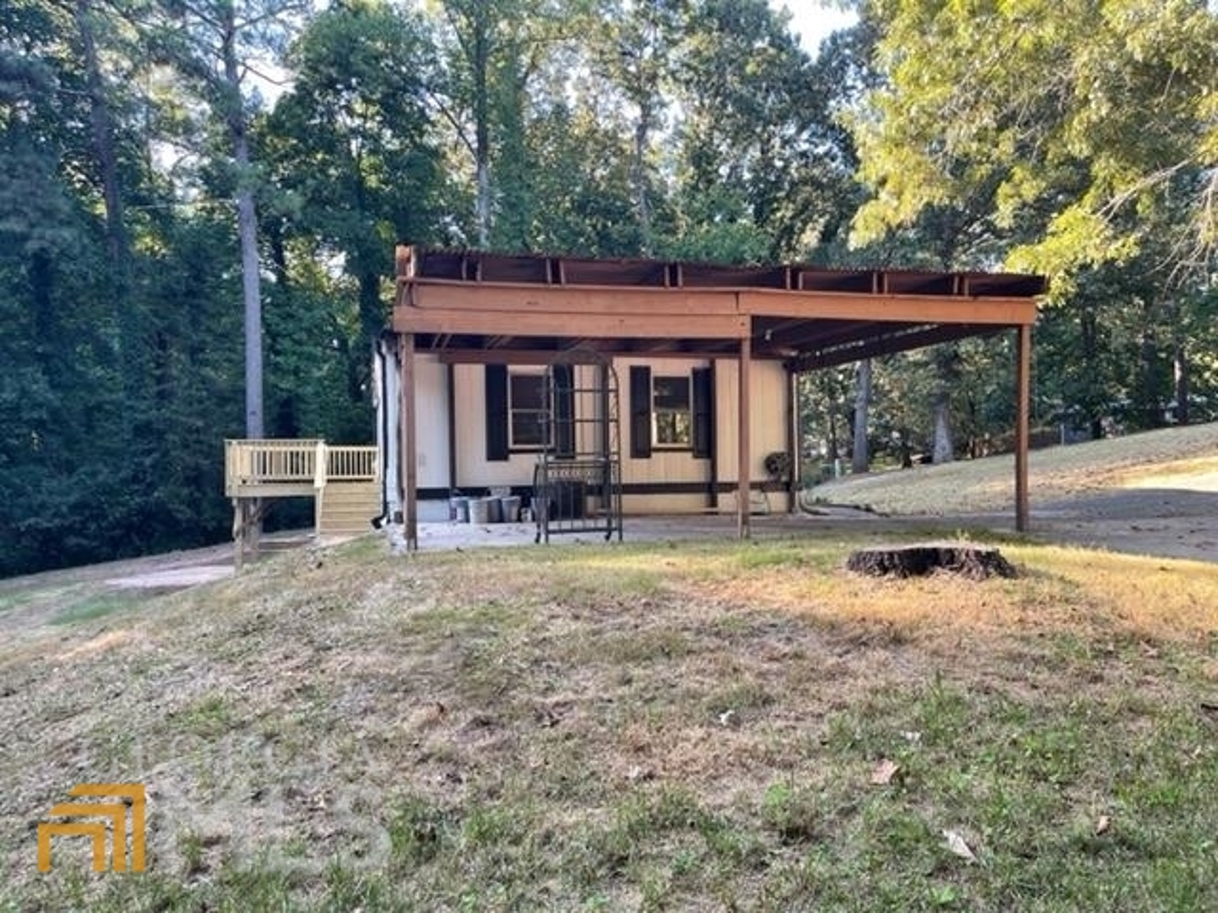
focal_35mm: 26
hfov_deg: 67.3
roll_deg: +0.7
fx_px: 915
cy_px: 456
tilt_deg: +0.3
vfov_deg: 53.1
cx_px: 609
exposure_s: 1/121
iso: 40
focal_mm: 5.1
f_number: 1.6
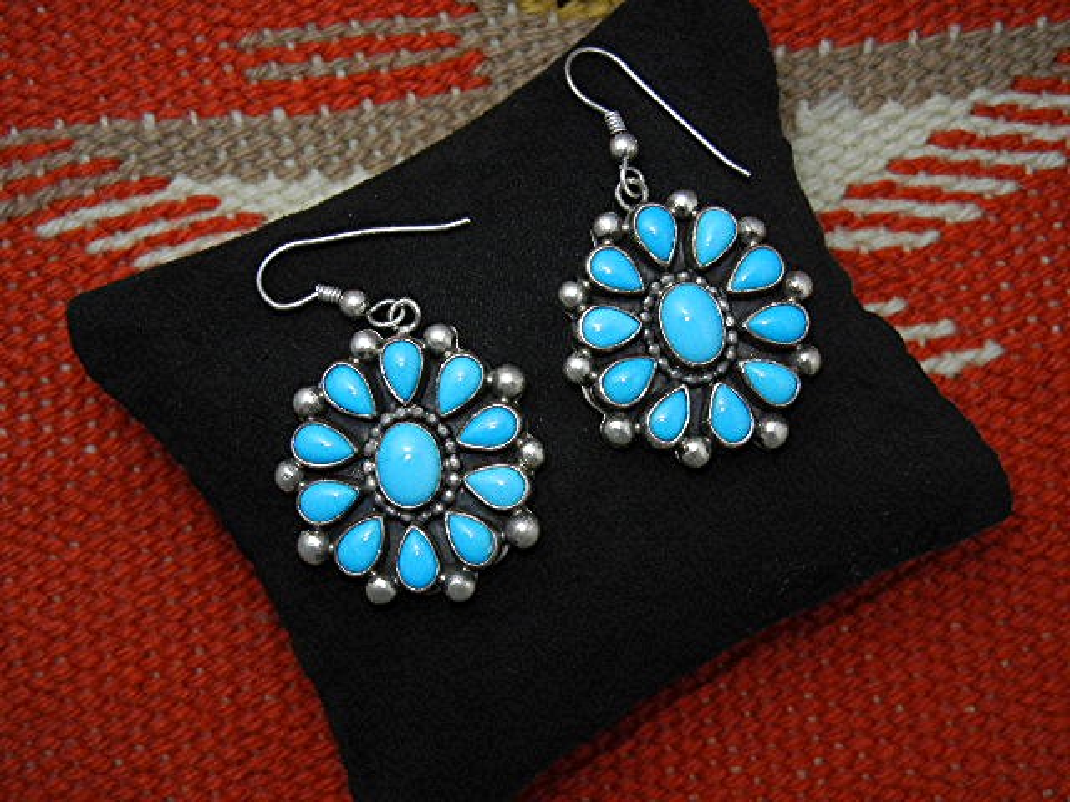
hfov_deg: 36.8
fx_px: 1607
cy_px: 401
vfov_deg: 28.0
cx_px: 535
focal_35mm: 52
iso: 800
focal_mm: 9.3
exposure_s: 1/30
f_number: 7.8
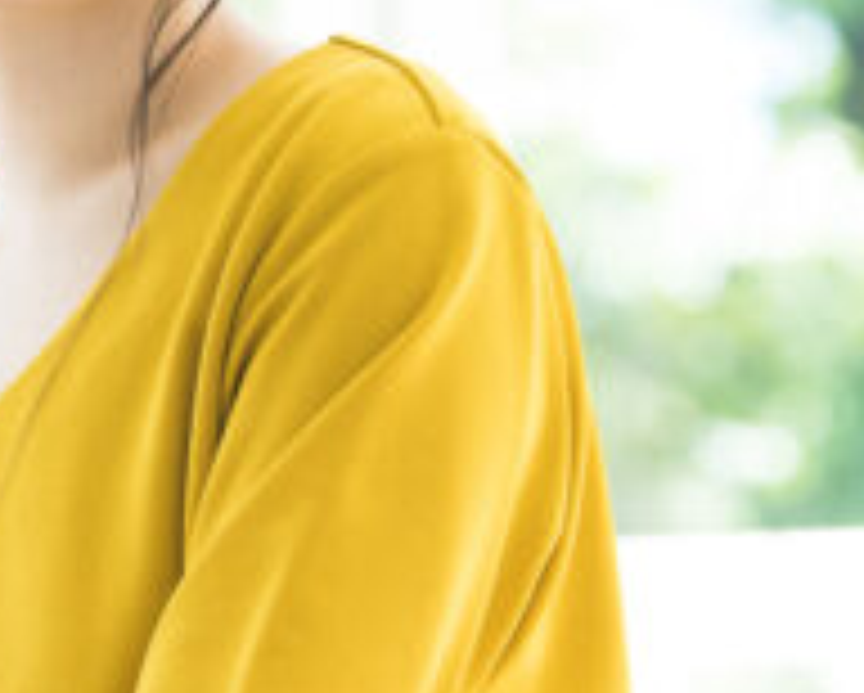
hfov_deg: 5.4
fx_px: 9138
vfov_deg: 4.3
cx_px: -284
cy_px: -2
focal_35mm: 357
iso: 250
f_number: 4
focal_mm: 95
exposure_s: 1/200
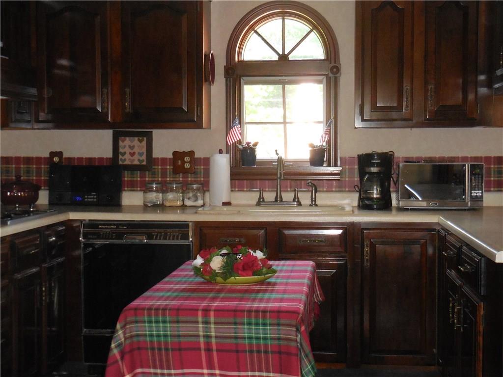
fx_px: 756
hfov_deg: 36.8
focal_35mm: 52
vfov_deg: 28.0
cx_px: 252
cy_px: 188
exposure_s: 1/60
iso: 1100
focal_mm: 9.4
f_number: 4.3
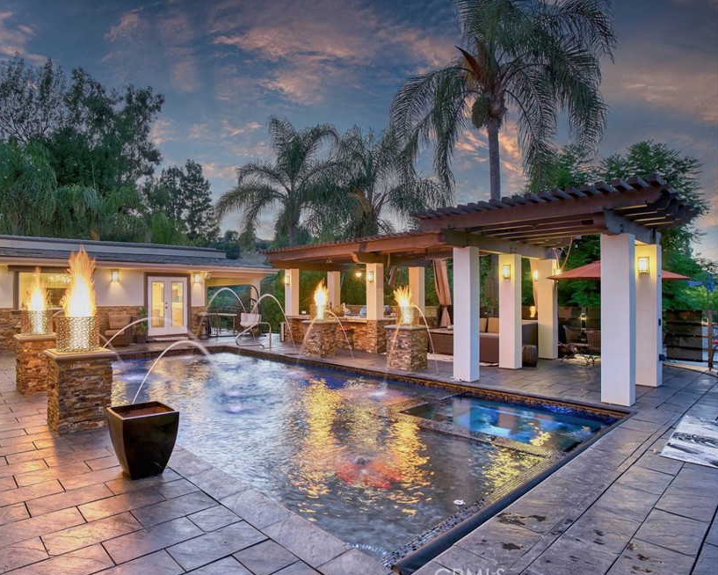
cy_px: 288
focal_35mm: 20
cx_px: 271
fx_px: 425
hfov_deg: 78.9
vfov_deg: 68.1
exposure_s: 1/1.6
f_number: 7.1
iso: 100
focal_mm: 17
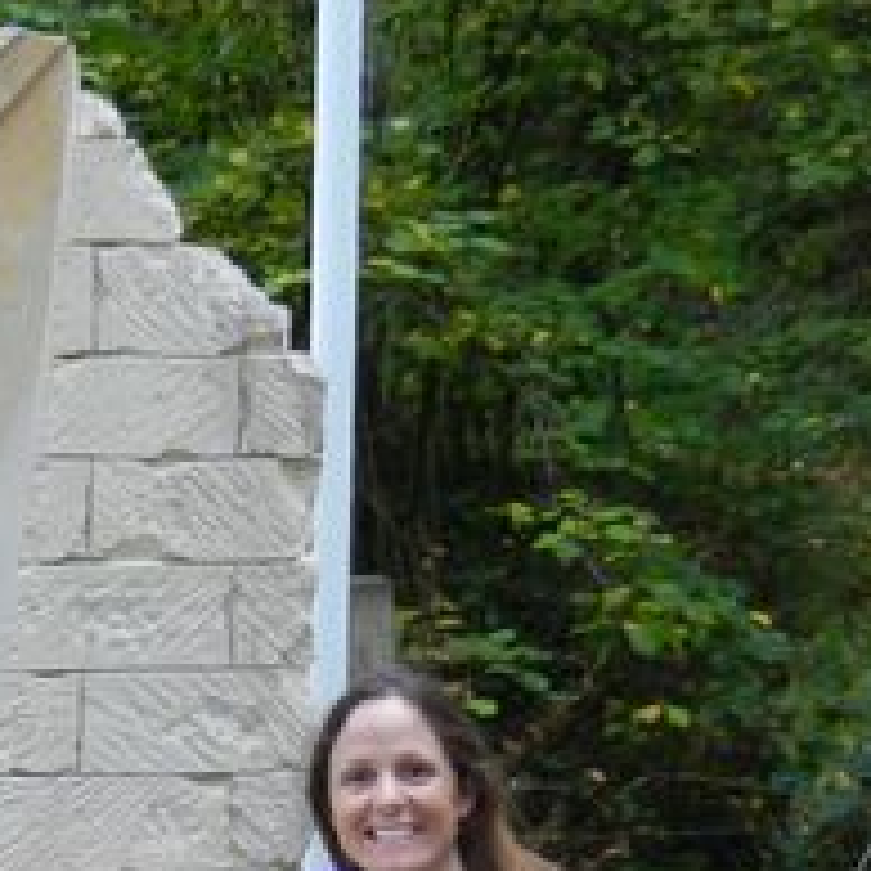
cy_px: 629
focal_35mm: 120
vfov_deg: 14.5
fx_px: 3416
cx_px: -72
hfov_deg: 14.2
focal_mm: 5.9
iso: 160
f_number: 3.8
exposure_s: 1/40
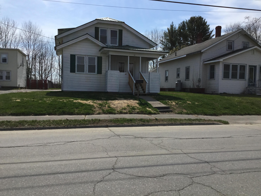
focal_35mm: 31
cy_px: 98
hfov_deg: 58.4
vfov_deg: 45.4
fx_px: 234
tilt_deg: -3.4
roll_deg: -1.0
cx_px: 130
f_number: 2.4
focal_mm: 3.3
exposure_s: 1/2331
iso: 25
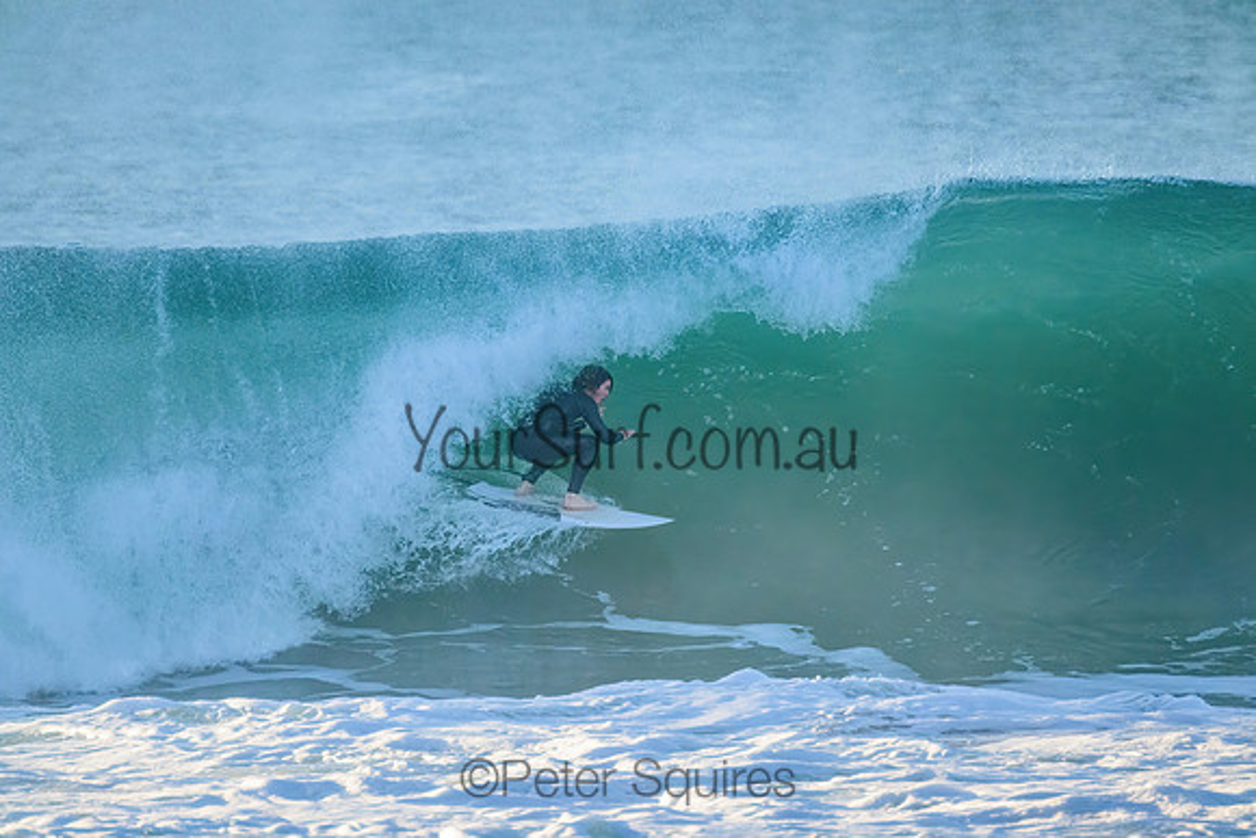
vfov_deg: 1.7
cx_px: 628
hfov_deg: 2.6
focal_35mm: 800
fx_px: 27916
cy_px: 419
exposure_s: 1/1600
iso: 5000
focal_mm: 800
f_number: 11
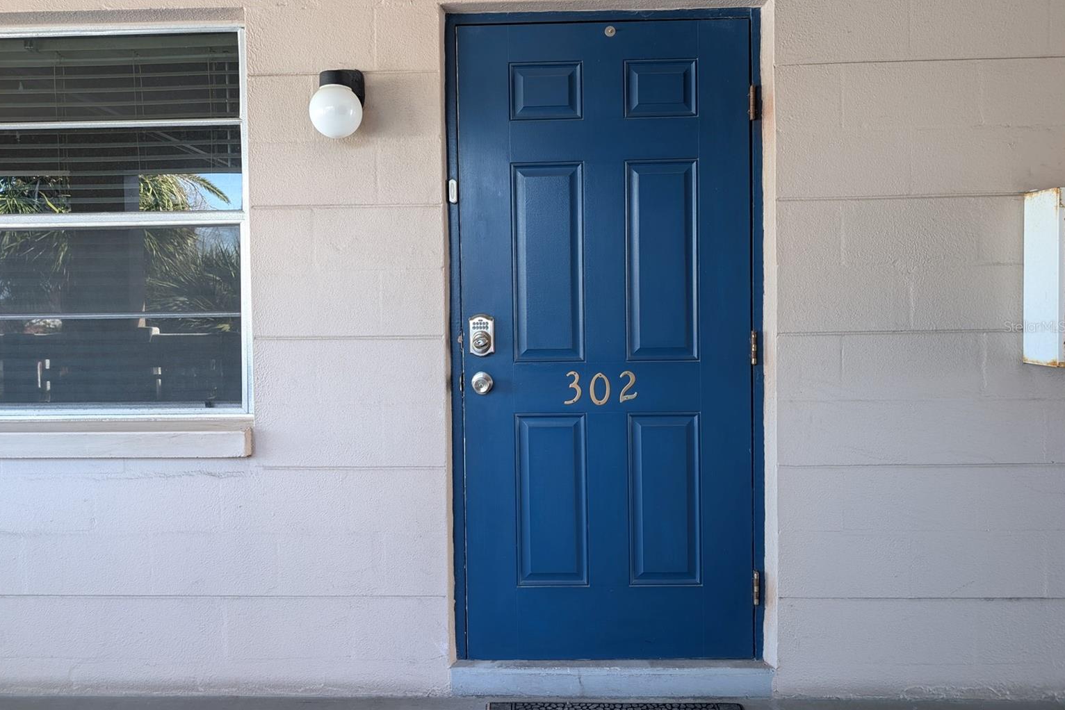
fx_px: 769
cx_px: 515
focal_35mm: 26
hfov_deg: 69.4
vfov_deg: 49.5
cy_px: 327
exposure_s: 1/23.9
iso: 19
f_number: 1.68
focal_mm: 6.9
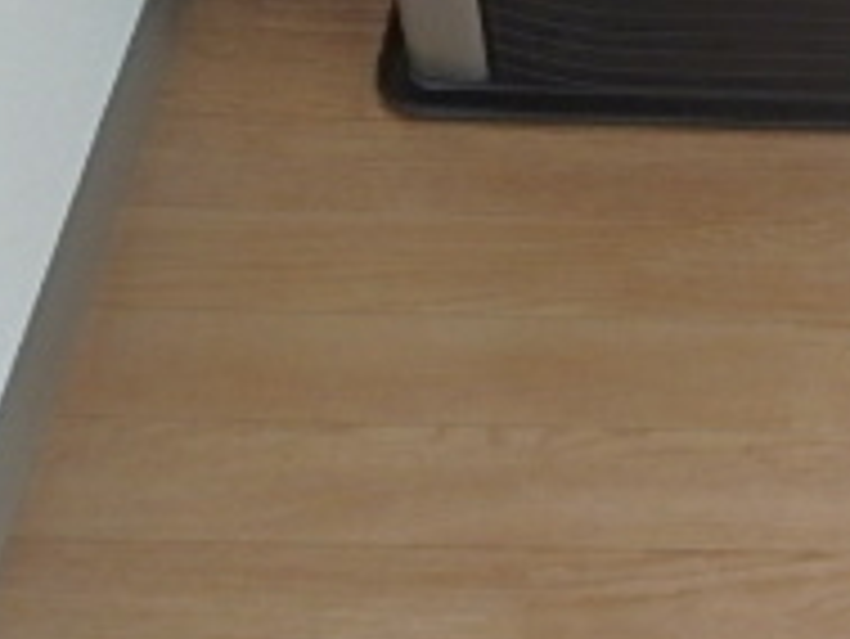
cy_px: -184
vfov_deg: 19.2
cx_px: 846
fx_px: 1745
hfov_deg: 26.0
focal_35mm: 71
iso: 400
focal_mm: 3.7
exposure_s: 1/30
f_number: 3.5
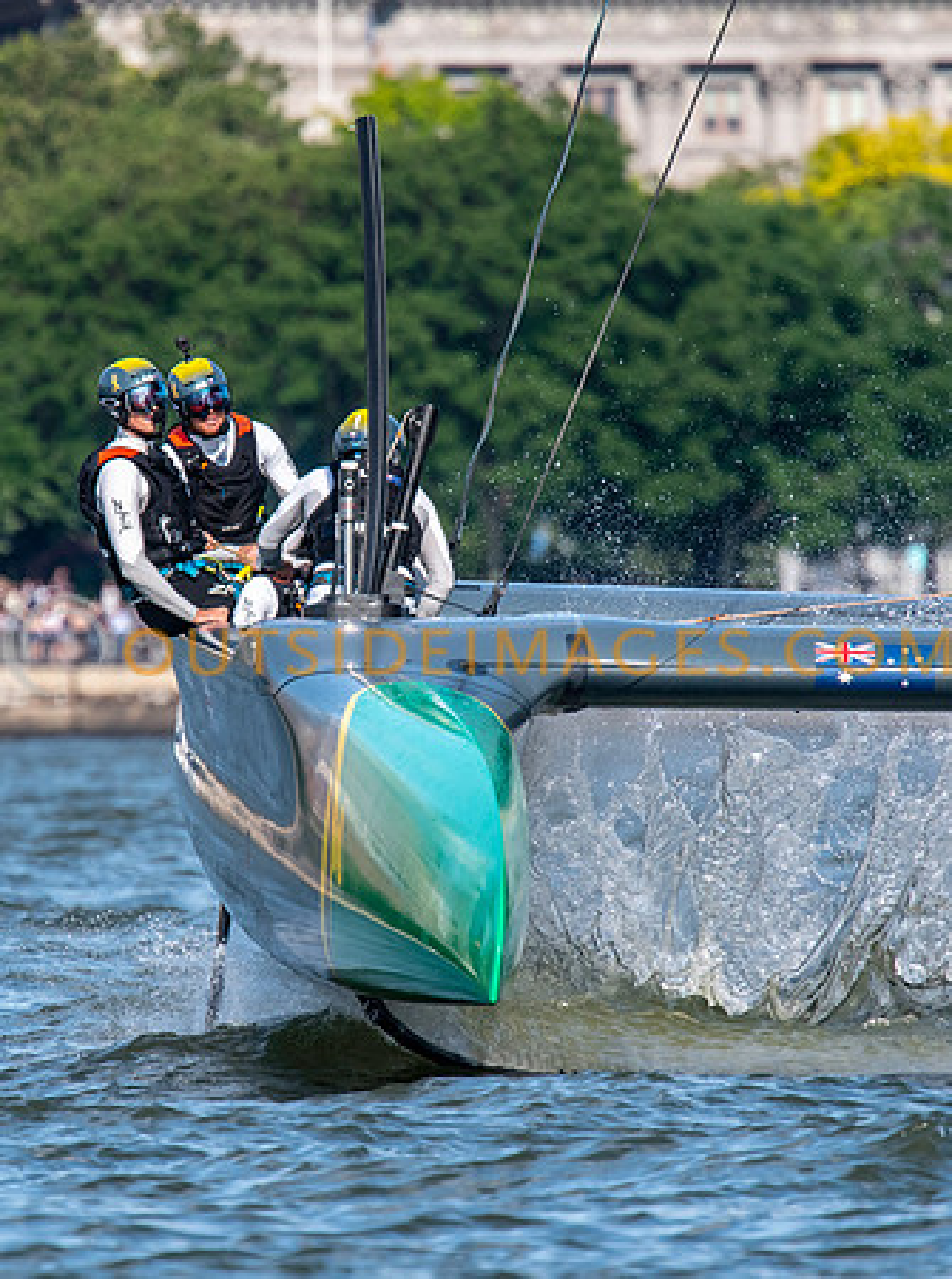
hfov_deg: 1.6
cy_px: 640
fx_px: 33569
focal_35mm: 911
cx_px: 330
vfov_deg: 2.2
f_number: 5.6
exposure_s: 1/2000
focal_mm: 420
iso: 500
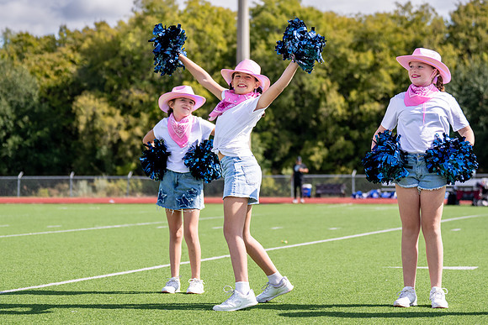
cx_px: 216
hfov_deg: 17.6
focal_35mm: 116
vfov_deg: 11.8
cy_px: 107
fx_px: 1578
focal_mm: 70
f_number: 2.8
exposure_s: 1/4000
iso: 250
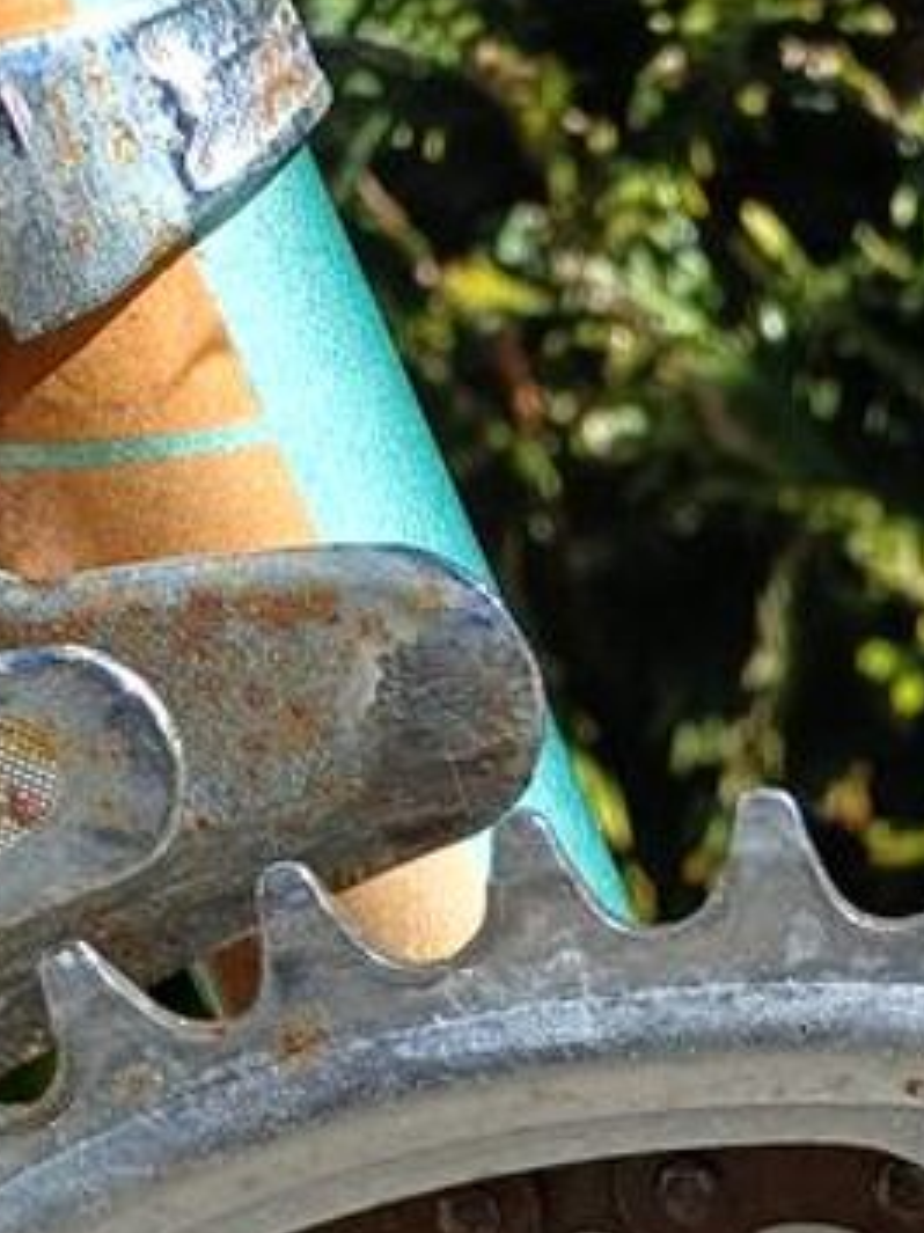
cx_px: 959
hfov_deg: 15.4
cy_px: 2256
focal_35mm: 94
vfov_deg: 17.0
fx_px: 3348
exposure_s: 1/539
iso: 50
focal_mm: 4.65
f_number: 1.8
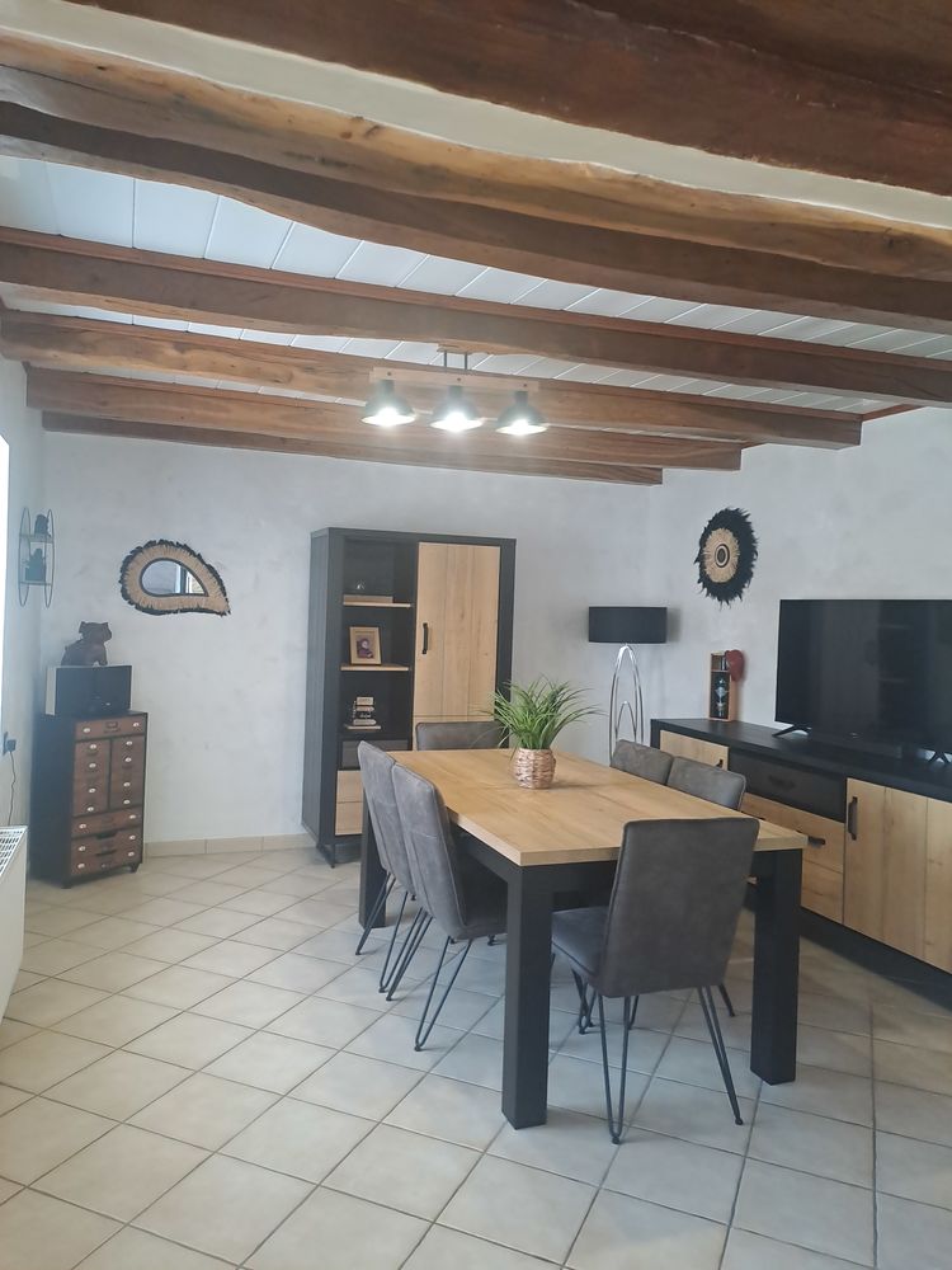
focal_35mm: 25
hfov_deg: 54.9
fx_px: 917
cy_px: 635
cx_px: 476
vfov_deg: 69.4
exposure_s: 1/50
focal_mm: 4.65
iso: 320
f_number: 1.8
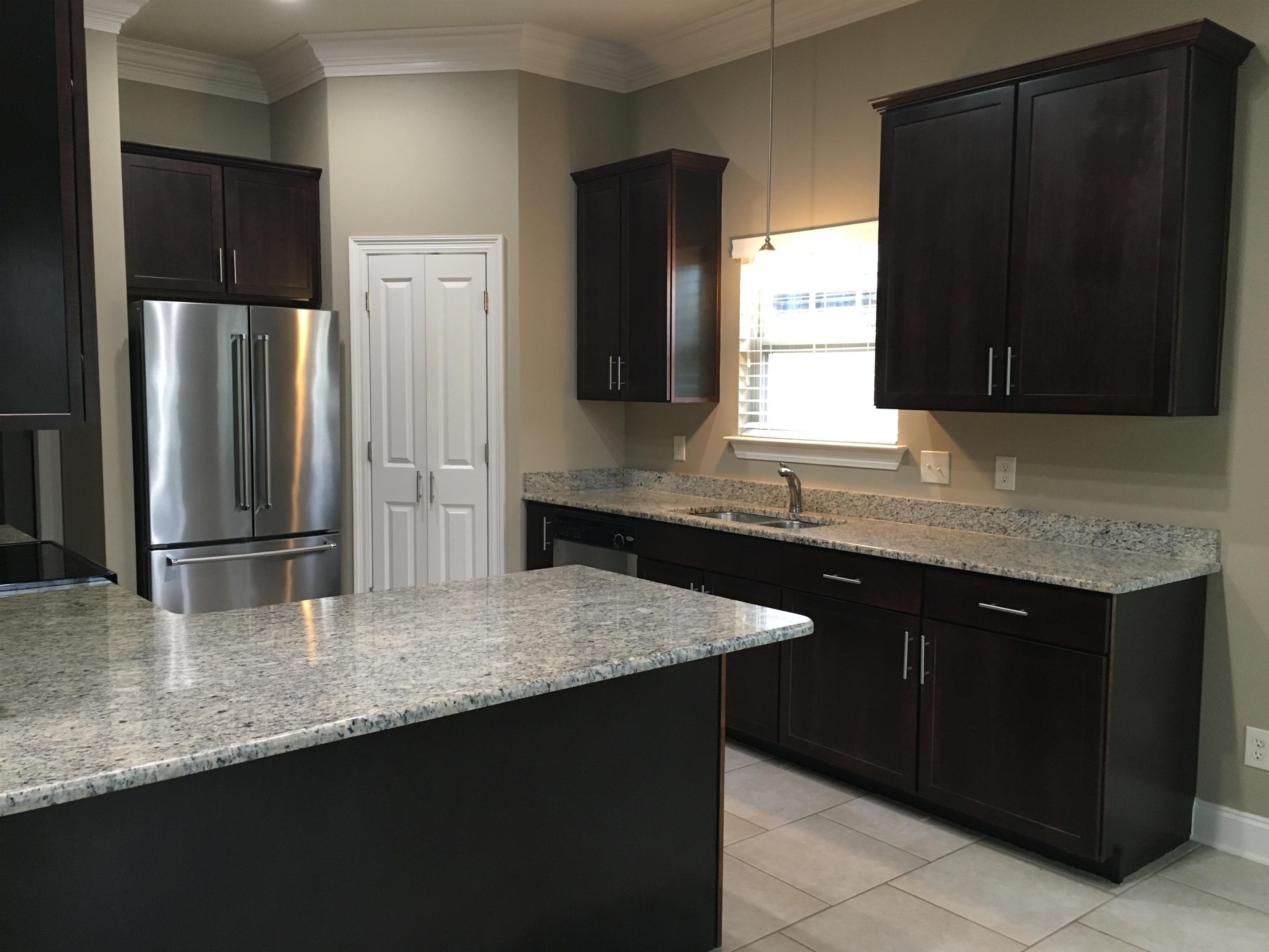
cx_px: 634
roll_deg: -0.5
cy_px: 476
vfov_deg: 48.2
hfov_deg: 61.7
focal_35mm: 29
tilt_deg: -3.6
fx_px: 1063
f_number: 2.2
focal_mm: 4.15
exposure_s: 1/30
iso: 100
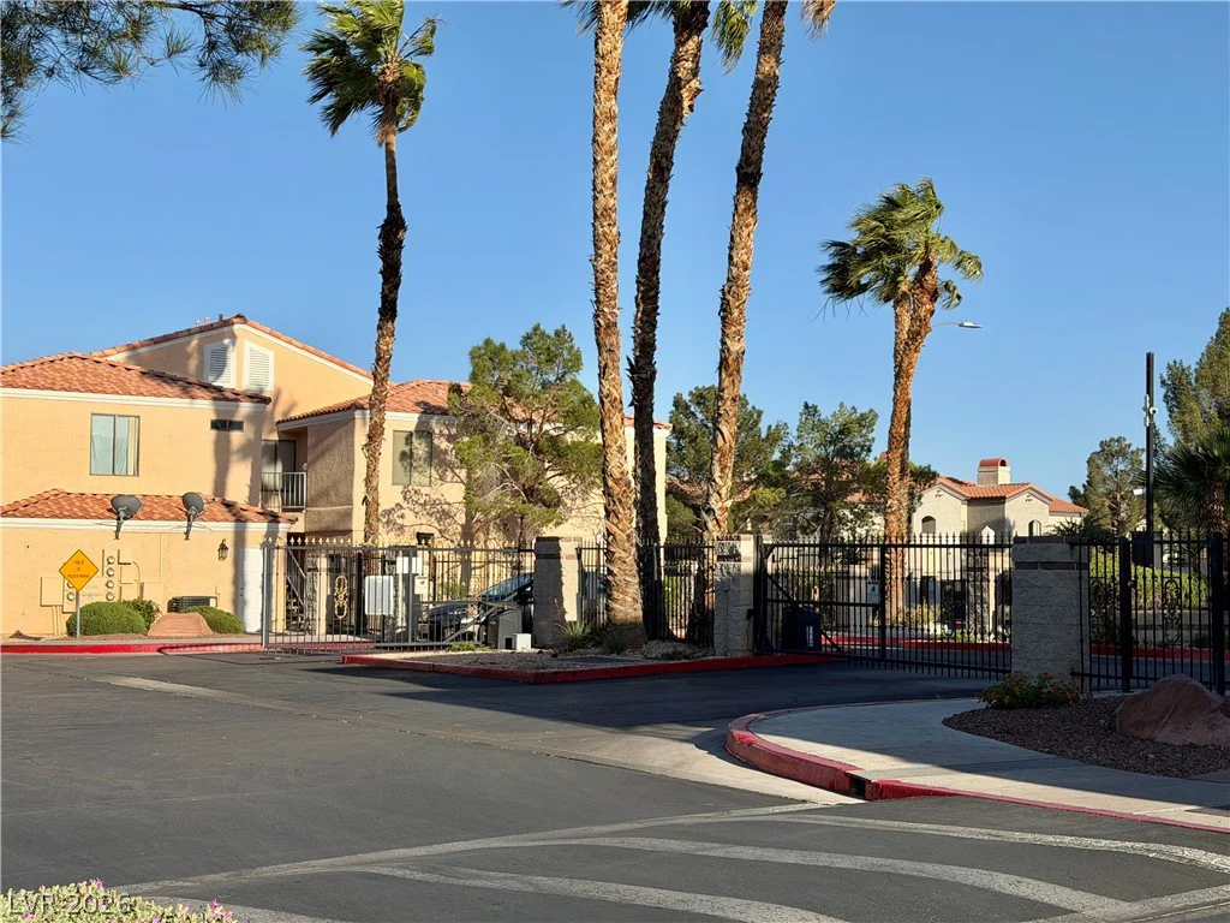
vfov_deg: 30.3
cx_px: 615
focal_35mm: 48
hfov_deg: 39.7
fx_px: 1706
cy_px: 462
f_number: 1.78
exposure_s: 1/6024
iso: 64
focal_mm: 6.76
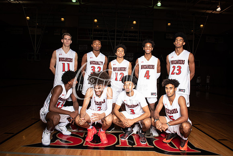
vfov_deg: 53.2
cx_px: 116
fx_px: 155
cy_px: 78
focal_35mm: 24
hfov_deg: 73.7
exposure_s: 1/200
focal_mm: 24
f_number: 14
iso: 320
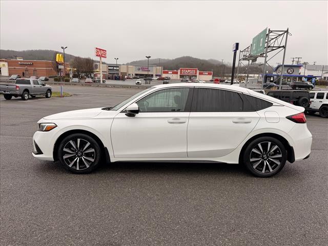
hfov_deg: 71.6
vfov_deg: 56.8
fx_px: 227
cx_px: 164
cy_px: 123
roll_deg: +0.1
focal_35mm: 24
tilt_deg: -9.9
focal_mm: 6.76
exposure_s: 1/1156
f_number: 1.78
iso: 80
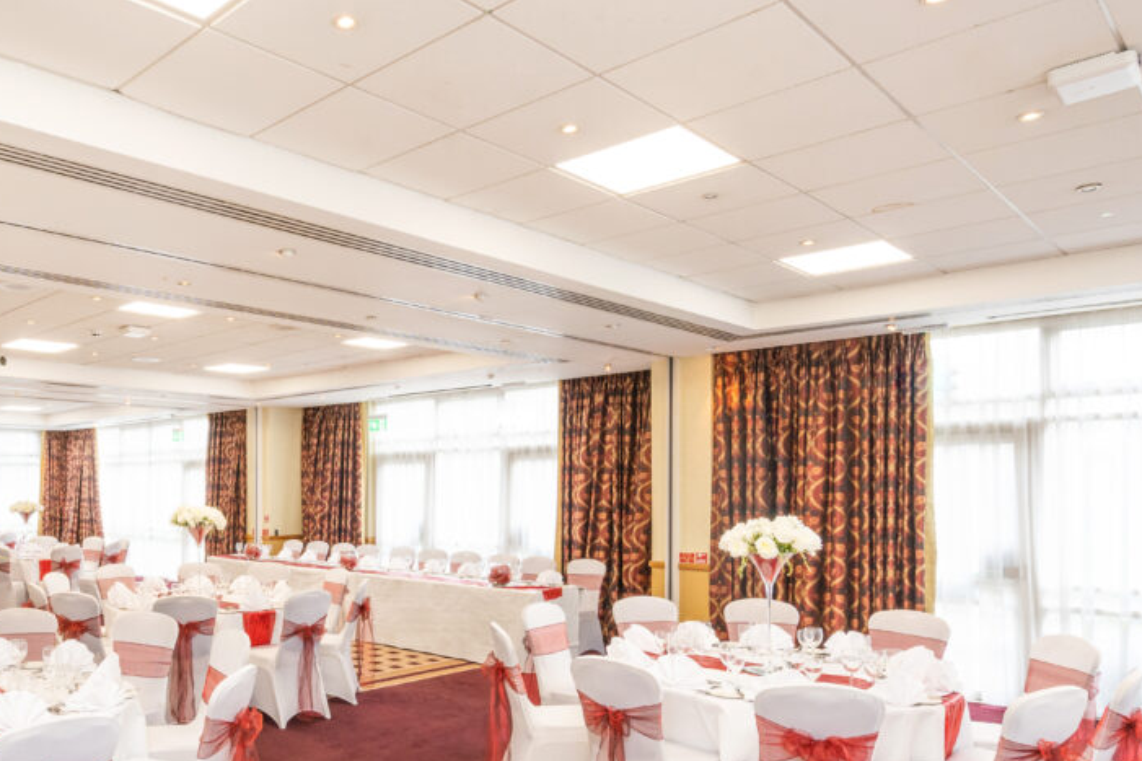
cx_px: 307
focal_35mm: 25
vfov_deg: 49.8
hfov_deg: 67.7
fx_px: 793
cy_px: 541
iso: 500
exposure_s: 1/15
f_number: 10
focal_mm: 16
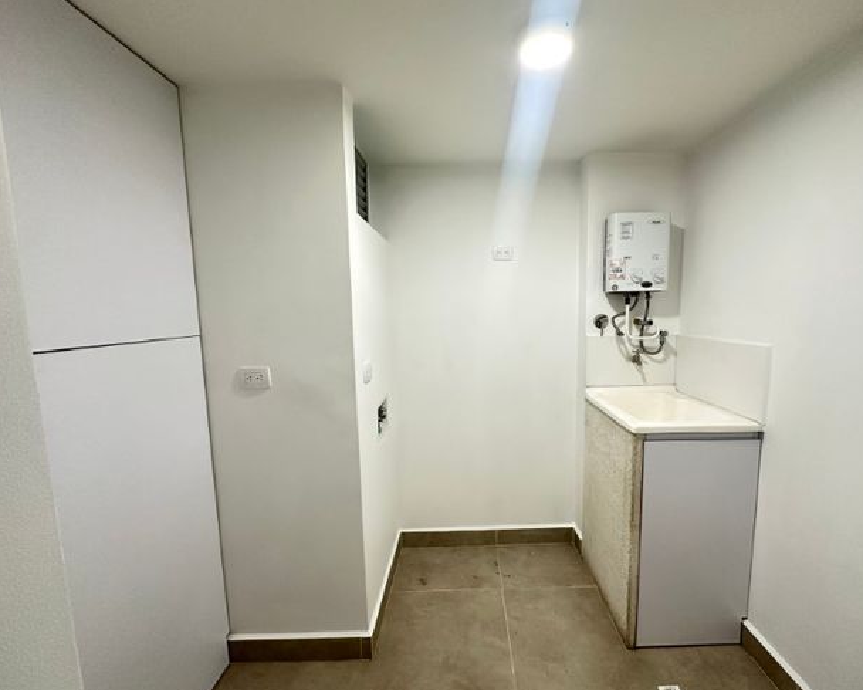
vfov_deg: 84.0
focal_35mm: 15
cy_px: 351
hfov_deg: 96.6
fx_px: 383
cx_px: 469
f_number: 2.2
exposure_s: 1/60
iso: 200
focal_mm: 2.22
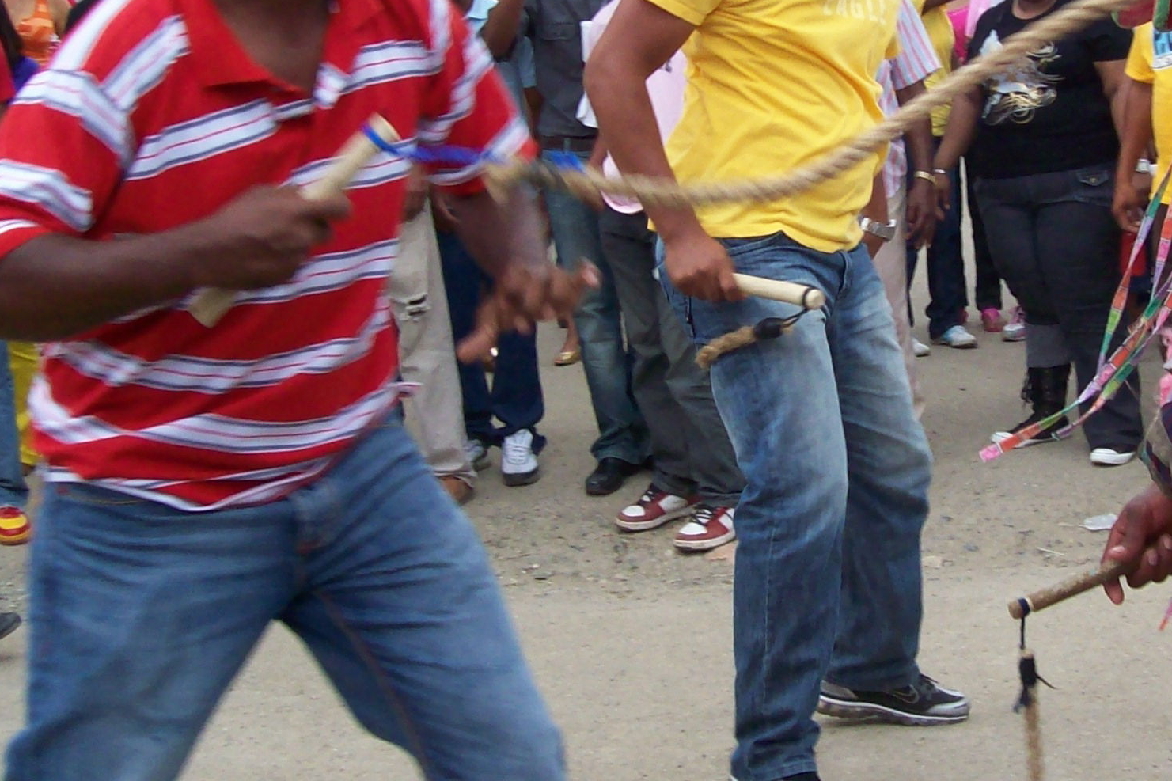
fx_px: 2344
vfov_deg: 18.9
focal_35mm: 72
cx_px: 927
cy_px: 271
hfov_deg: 27.5
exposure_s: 1/128
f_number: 2.7
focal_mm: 6
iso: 130
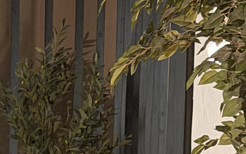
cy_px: 484
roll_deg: +1.6
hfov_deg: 7.6
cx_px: -175
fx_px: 1809
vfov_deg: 4.6
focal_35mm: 270
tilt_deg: -19.9
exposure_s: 1/51
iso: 250
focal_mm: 6.76
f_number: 1.78
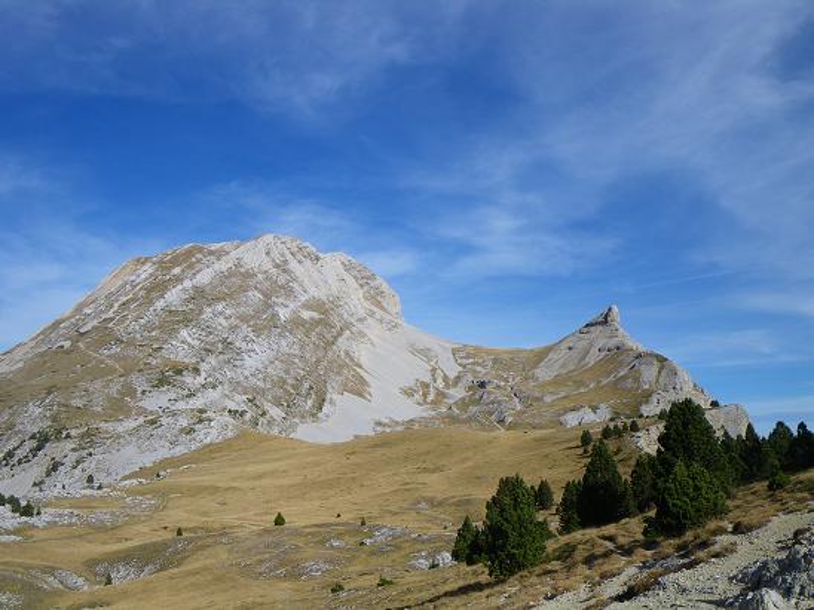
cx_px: 407
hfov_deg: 54.0
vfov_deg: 41.8
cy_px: 305
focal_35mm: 34
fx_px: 800
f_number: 4.6
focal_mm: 6.1
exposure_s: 1/400
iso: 50
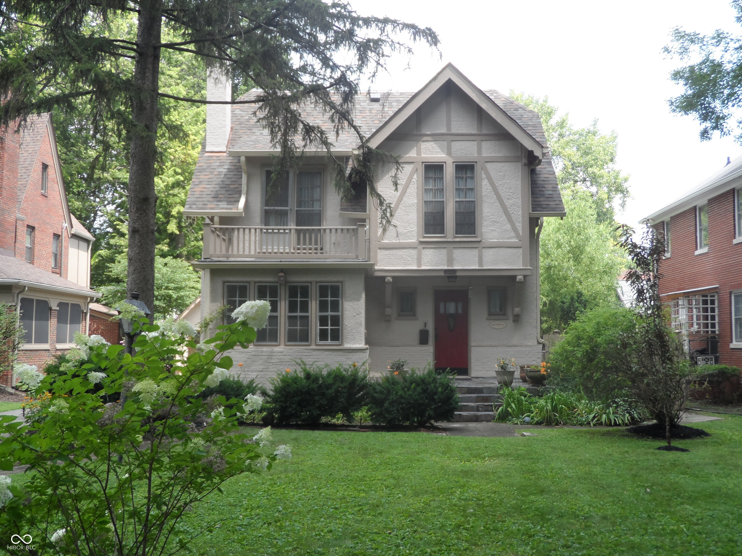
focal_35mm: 41
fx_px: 879
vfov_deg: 35.1
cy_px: 278
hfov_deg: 45.8
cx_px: 371
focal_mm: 6.8
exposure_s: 1/180
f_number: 3.7
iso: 80
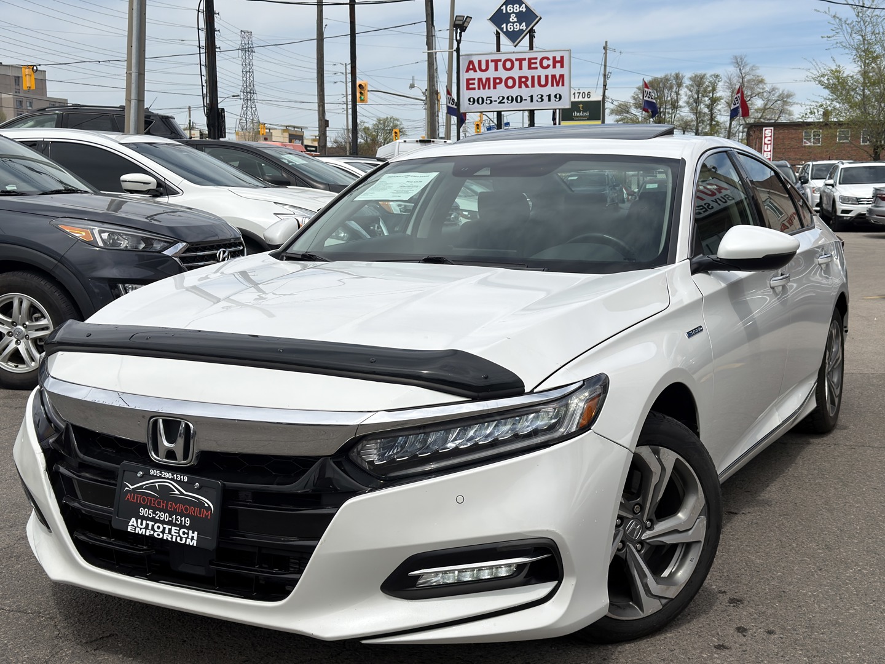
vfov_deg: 32.9
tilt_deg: -7.9
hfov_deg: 42.9
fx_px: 1125
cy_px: 332
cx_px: 442
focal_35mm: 44
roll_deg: +0.0
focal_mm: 6.76
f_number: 1.78
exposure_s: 1/5348
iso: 64
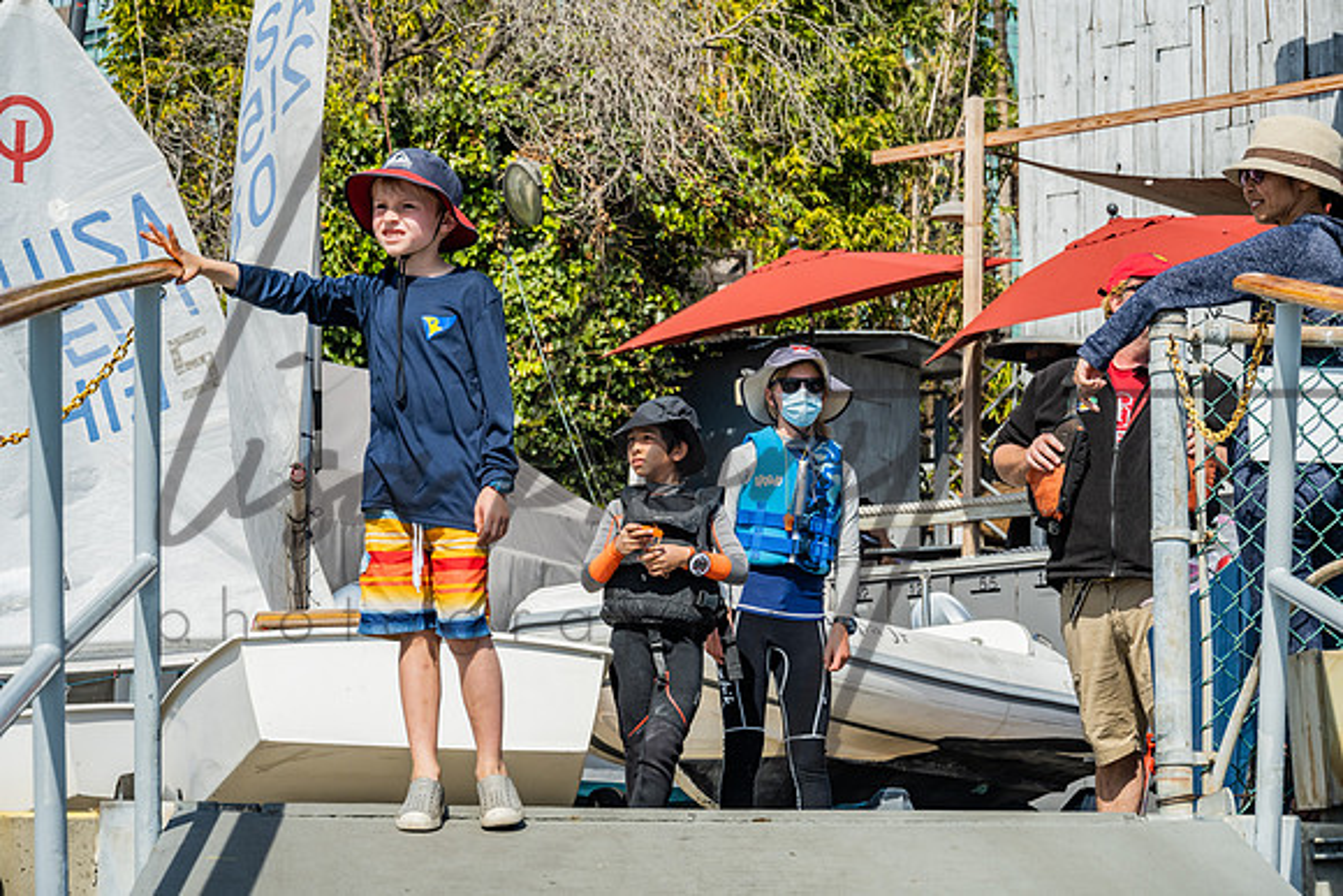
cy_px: 448
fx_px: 3769
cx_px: 672
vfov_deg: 13.6
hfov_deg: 20.2
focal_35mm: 101
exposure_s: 1/200
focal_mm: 101
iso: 250
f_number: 10
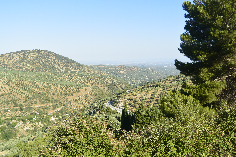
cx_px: 118
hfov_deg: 54.4
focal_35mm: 35
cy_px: 78
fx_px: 229
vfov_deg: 37.9
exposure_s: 1/500
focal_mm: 13
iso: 160
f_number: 5.6
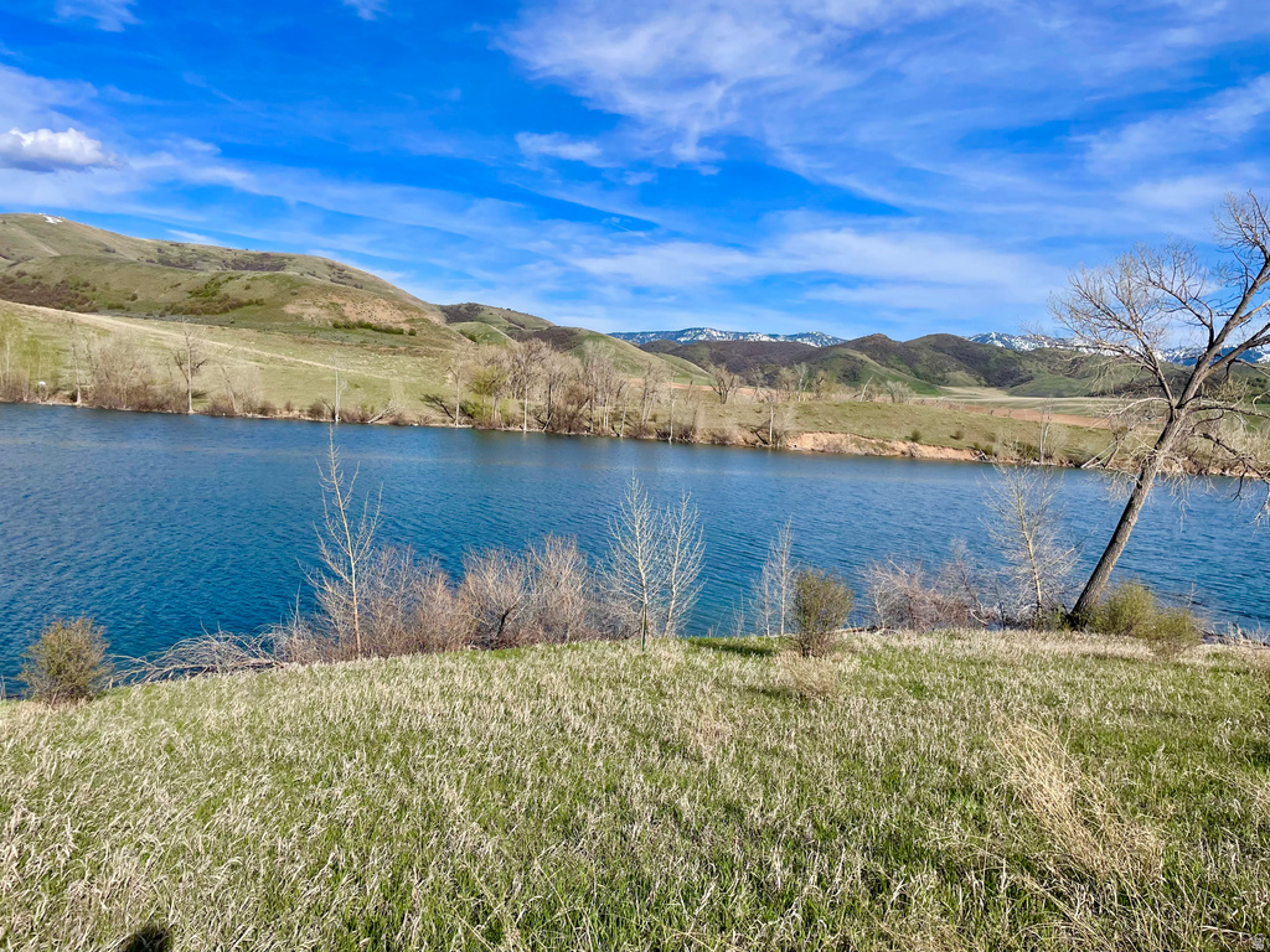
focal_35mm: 26
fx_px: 954
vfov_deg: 53.1
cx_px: 635
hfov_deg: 67.3
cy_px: 476
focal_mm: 4.2
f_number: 1.6
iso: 32
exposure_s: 1/4831
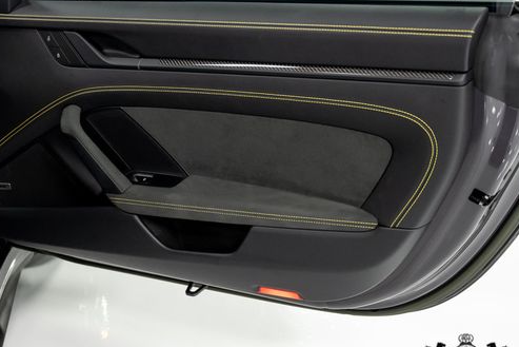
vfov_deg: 22.3
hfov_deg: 32.7
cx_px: 194
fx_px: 880
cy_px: 185
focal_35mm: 61
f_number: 5
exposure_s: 1/60
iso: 3200
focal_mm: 47
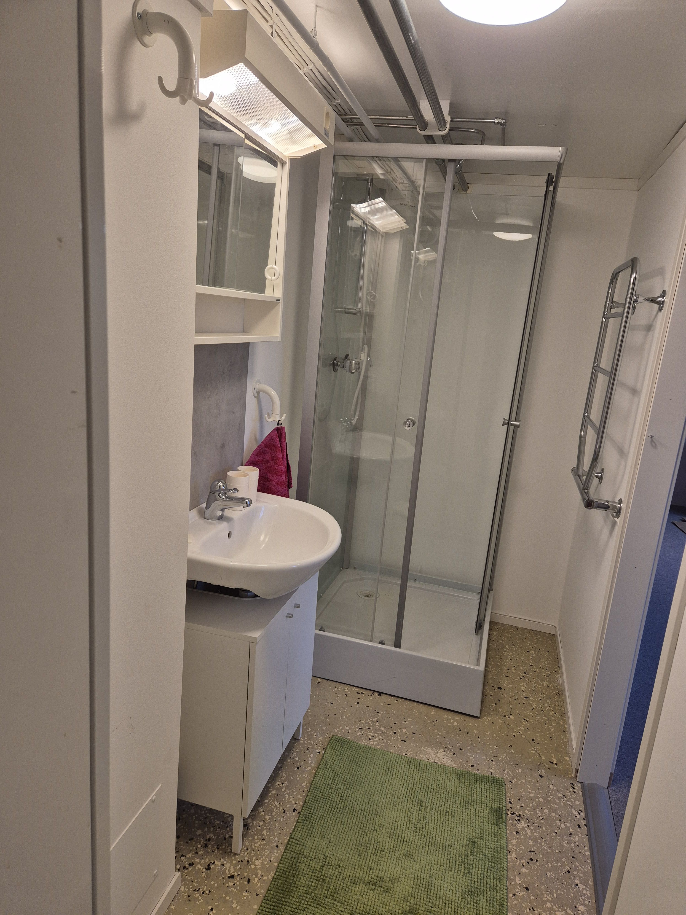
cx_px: 343
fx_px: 608
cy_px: 458
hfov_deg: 58.9
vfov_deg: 73.9
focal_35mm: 23
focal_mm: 5.4
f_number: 1.8
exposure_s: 1/100
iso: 80
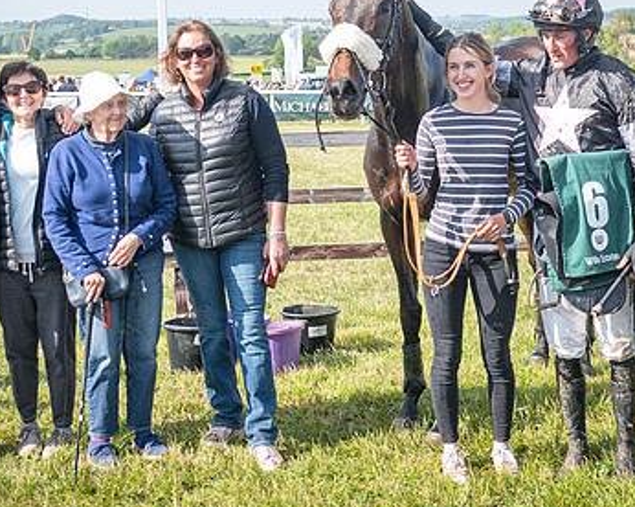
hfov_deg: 25.7
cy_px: 165
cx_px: 395
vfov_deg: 20.6
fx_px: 1389
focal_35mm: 74
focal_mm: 24
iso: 640
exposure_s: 1/1400
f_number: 4
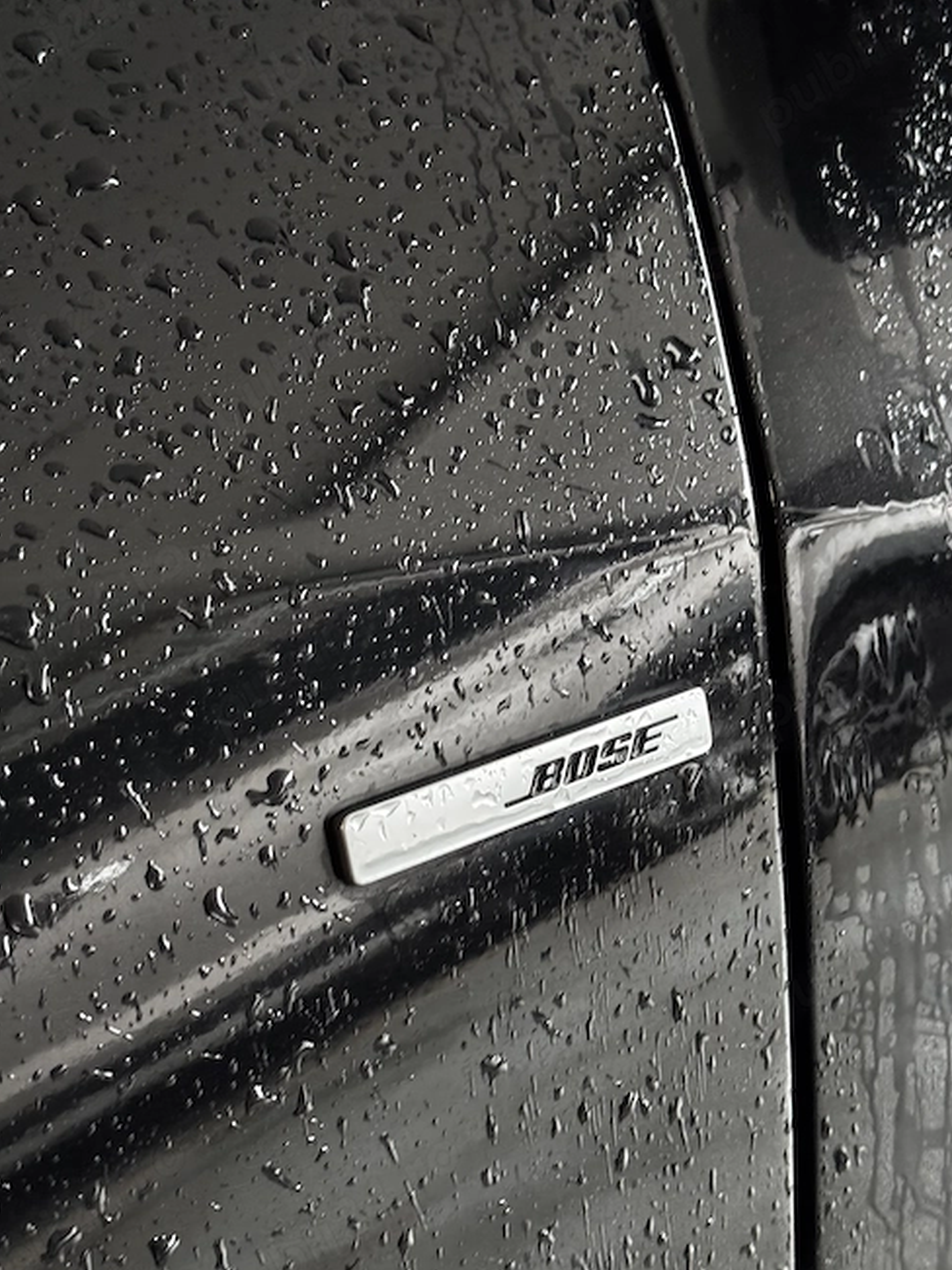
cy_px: 700
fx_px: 2164
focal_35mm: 59
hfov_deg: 24.8
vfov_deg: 32.7
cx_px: 470
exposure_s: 1/25
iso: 400
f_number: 1.78
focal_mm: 6.76
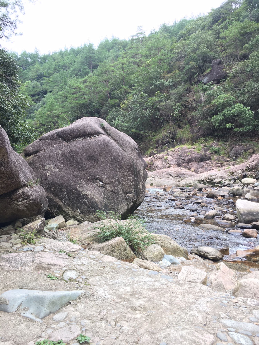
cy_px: 172
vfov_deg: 61.7
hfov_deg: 48.2
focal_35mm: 29
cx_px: 130
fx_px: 289
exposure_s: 1/100
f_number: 2.2
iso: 25
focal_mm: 4.15
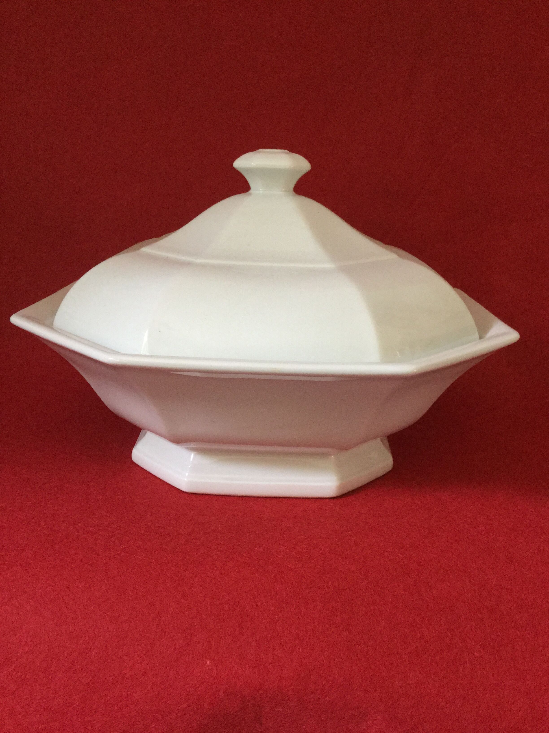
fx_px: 656
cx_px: 274
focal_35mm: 31
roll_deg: -2.8
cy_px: 366
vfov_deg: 58.4
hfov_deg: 45.4
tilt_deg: -16.1
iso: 160
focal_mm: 3.3
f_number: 2.4
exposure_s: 1/33
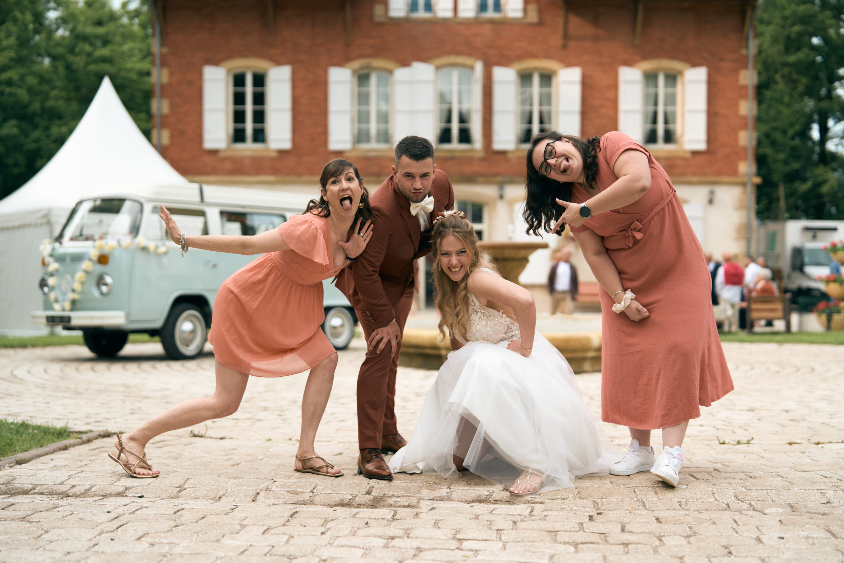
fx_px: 1172
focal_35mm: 50
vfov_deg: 27.0
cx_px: 422
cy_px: 282
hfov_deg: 39.6
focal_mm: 50
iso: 125
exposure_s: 1/1600
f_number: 1.8
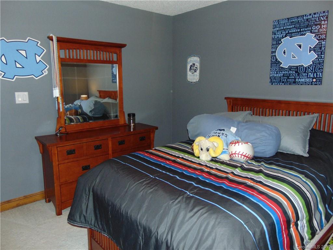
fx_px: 240
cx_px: 166
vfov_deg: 54.9
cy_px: 125
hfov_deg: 69.4
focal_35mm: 25
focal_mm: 4.5
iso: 200
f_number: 3
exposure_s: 1/30
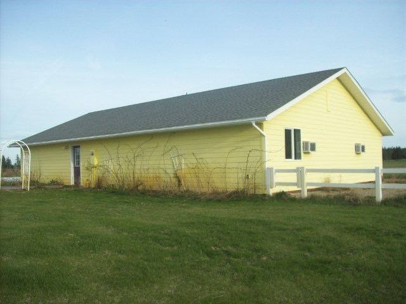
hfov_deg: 51.4
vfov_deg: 39.7
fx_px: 422
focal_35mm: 36
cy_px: 152
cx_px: 203
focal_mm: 6
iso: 80
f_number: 2.7
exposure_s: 1/568
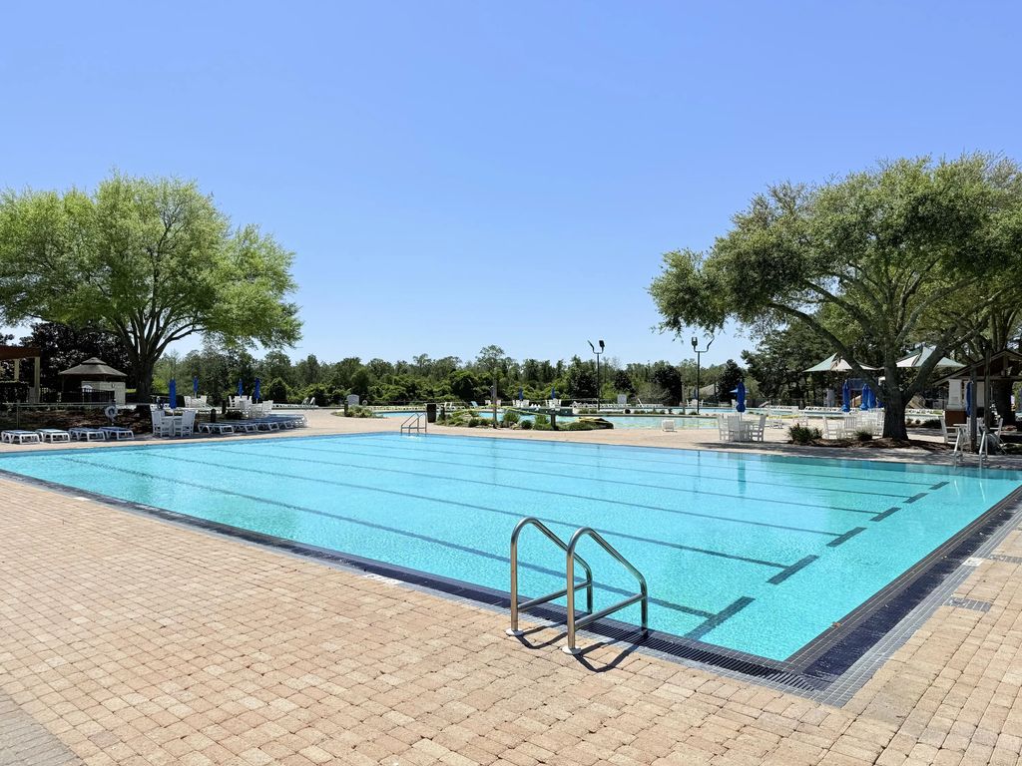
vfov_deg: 56.8
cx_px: 511
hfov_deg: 71.6
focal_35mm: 24
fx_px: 709
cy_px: 383
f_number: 1.78
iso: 80
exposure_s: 1/10309
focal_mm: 6.76
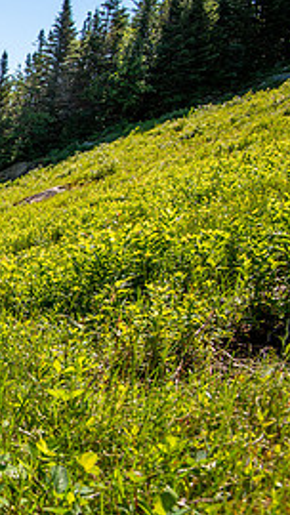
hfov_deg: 22.0
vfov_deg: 55.3
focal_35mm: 36
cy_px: 271
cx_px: -219
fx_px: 492
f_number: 6.3
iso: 100
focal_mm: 16
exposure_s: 1/320
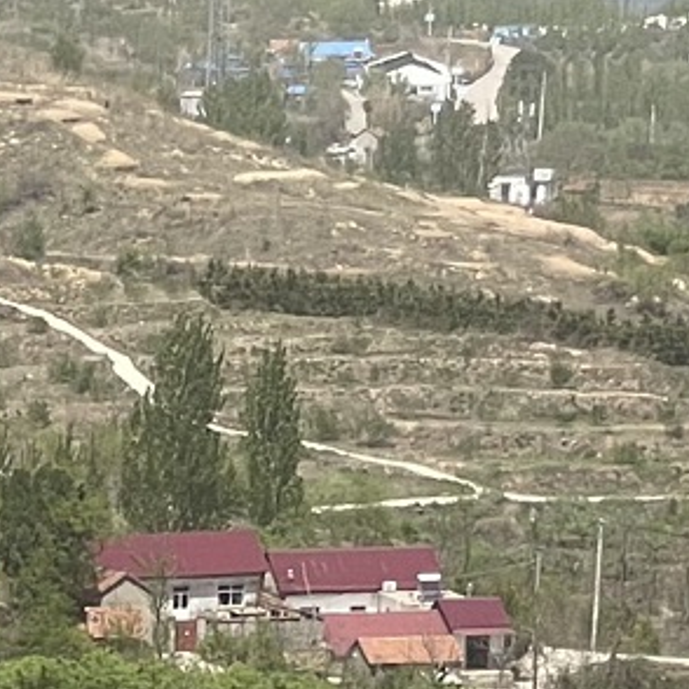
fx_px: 8670
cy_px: 1153
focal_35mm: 385
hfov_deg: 4.4
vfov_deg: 4.5
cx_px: -1399
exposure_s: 1/911
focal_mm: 7.5
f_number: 2.2
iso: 20
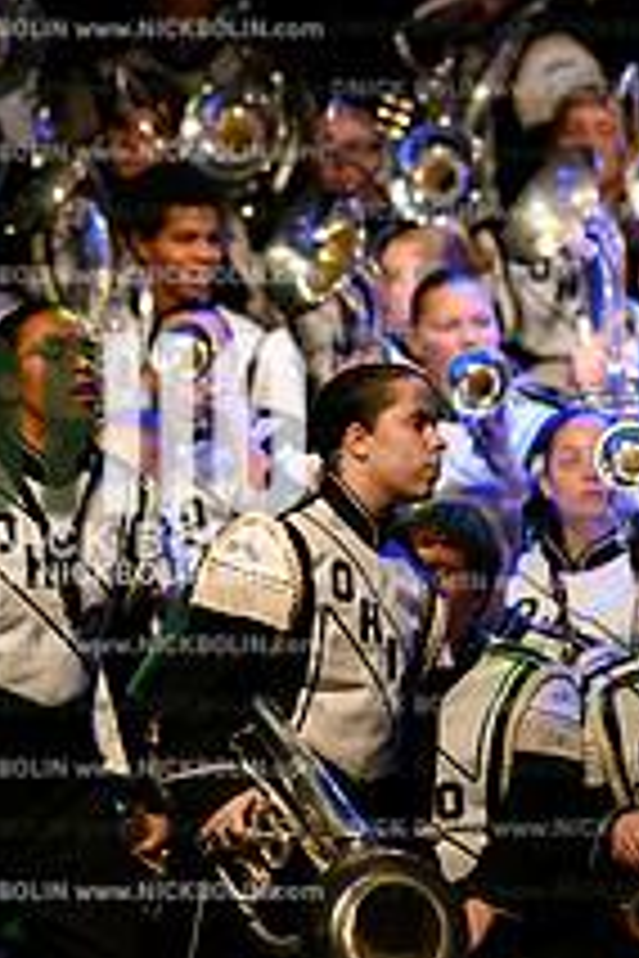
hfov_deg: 2.2
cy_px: 459
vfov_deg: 3.2
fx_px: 16906
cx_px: 117
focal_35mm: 635
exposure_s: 1/500
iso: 6400
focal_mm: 300
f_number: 4
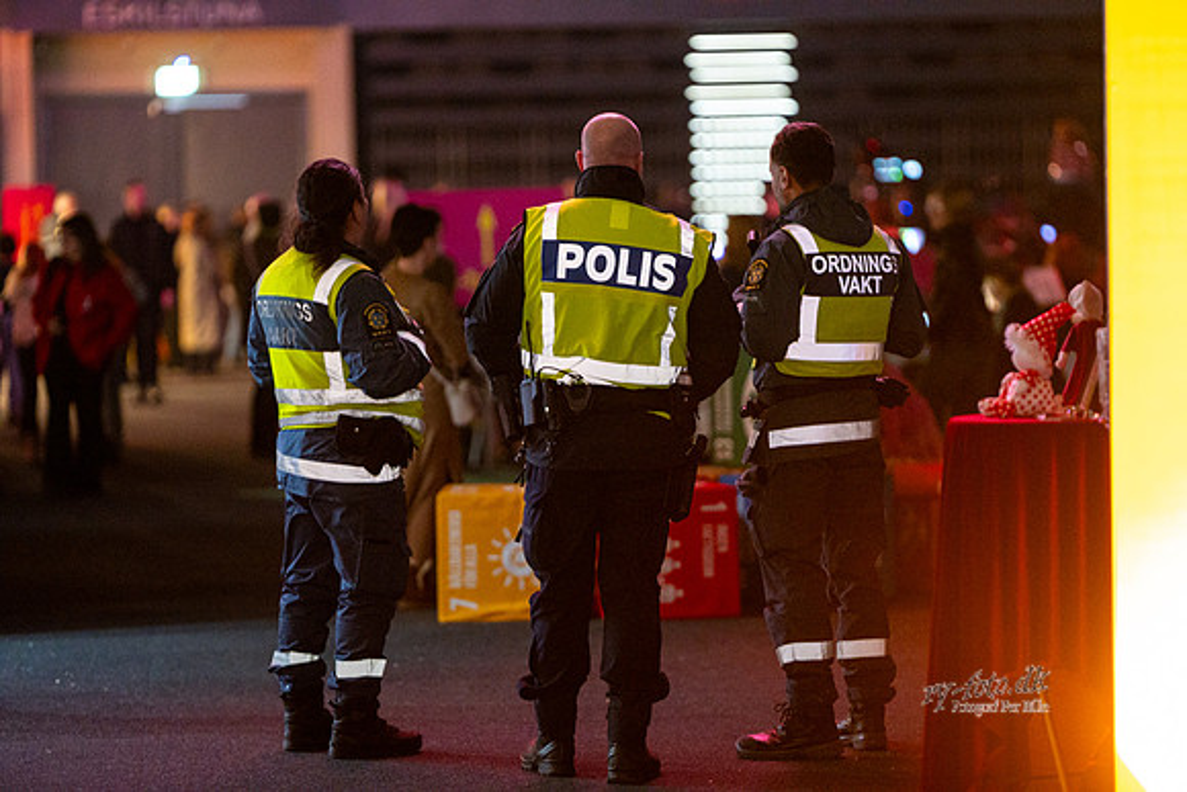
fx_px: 4452
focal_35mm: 135
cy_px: 396
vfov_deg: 10.2
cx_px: 594
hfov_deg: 15.2
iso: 8000
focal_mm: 135
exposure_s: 1/160
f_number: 1.8
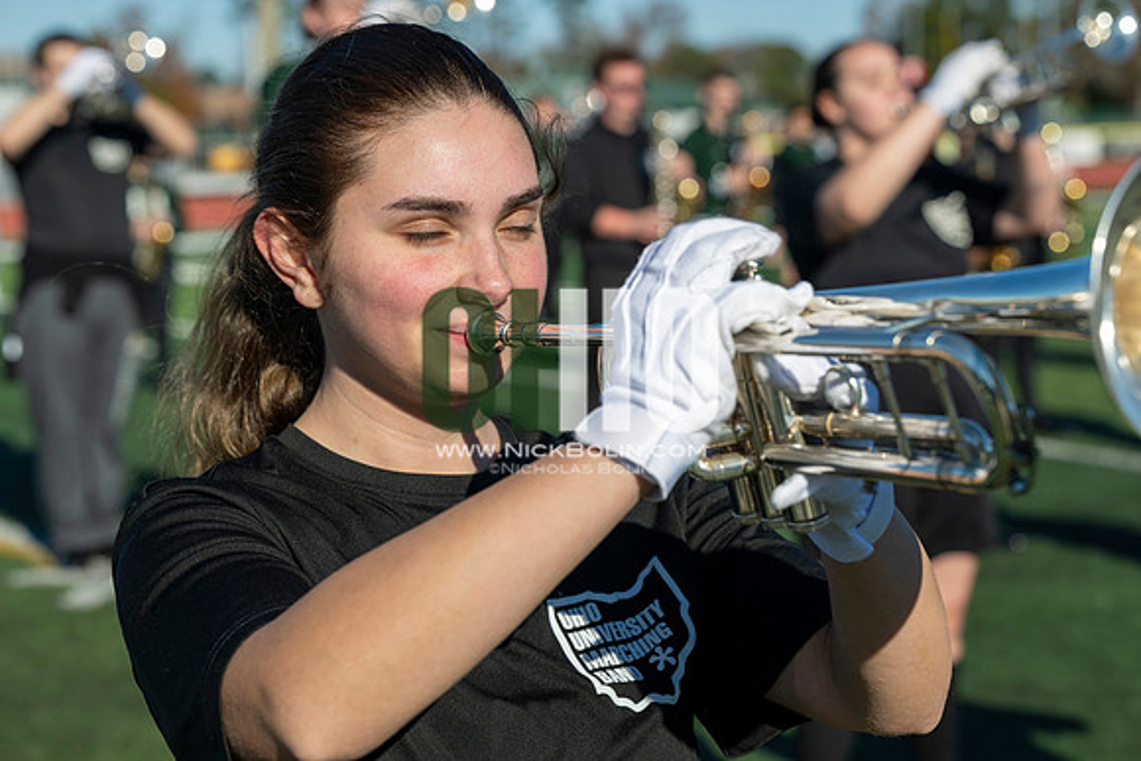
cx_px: 570
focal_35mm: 70
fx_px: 2219
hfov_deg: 28.8
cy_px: 380
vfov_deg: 19.5
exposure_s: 1/2000
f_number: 5
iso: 250
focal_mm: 70
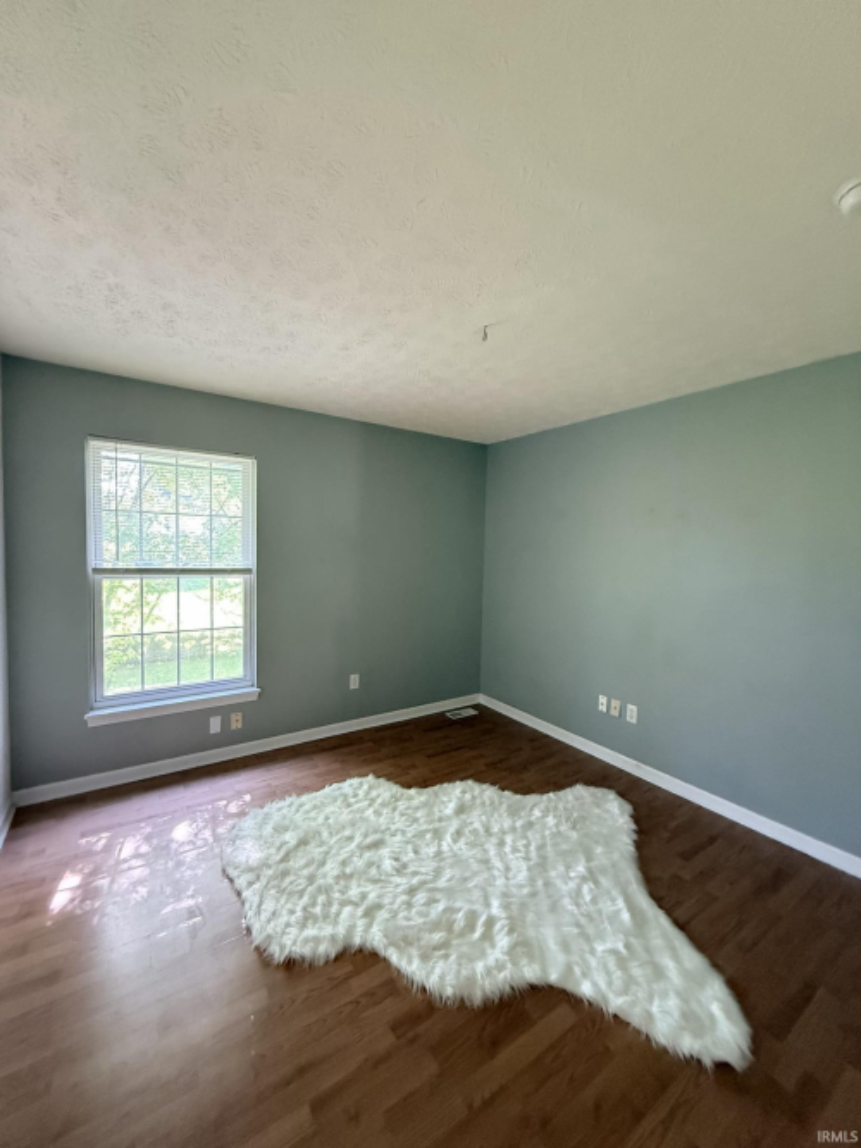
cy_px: 574
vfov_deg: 102.1
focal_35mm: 14
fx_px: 464
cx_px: 430
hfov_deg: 85.7
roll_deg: +0.7
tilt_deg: -3.5
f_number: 2.2
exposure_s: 1/60
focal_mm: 2.22
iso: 640
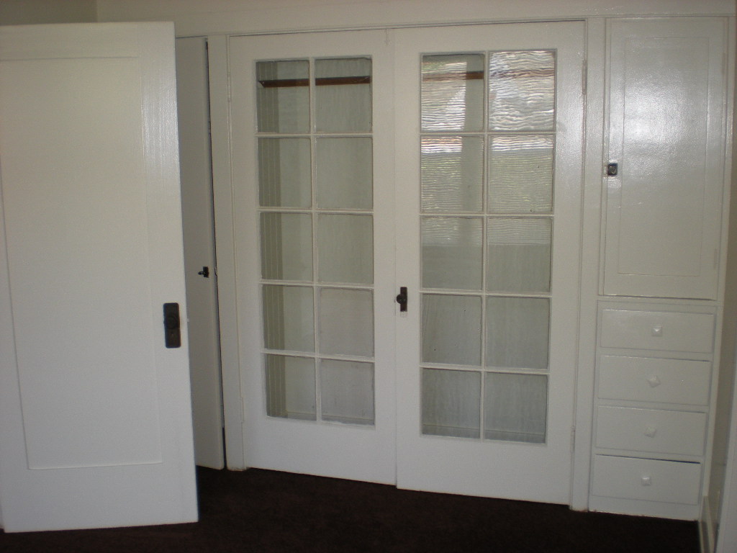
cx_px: 368
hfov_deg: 49.0
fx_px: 809
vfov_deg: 37.7
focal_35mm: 38
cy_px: 276
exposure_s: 1/30
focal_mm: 6.3
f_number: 3.1
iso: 102
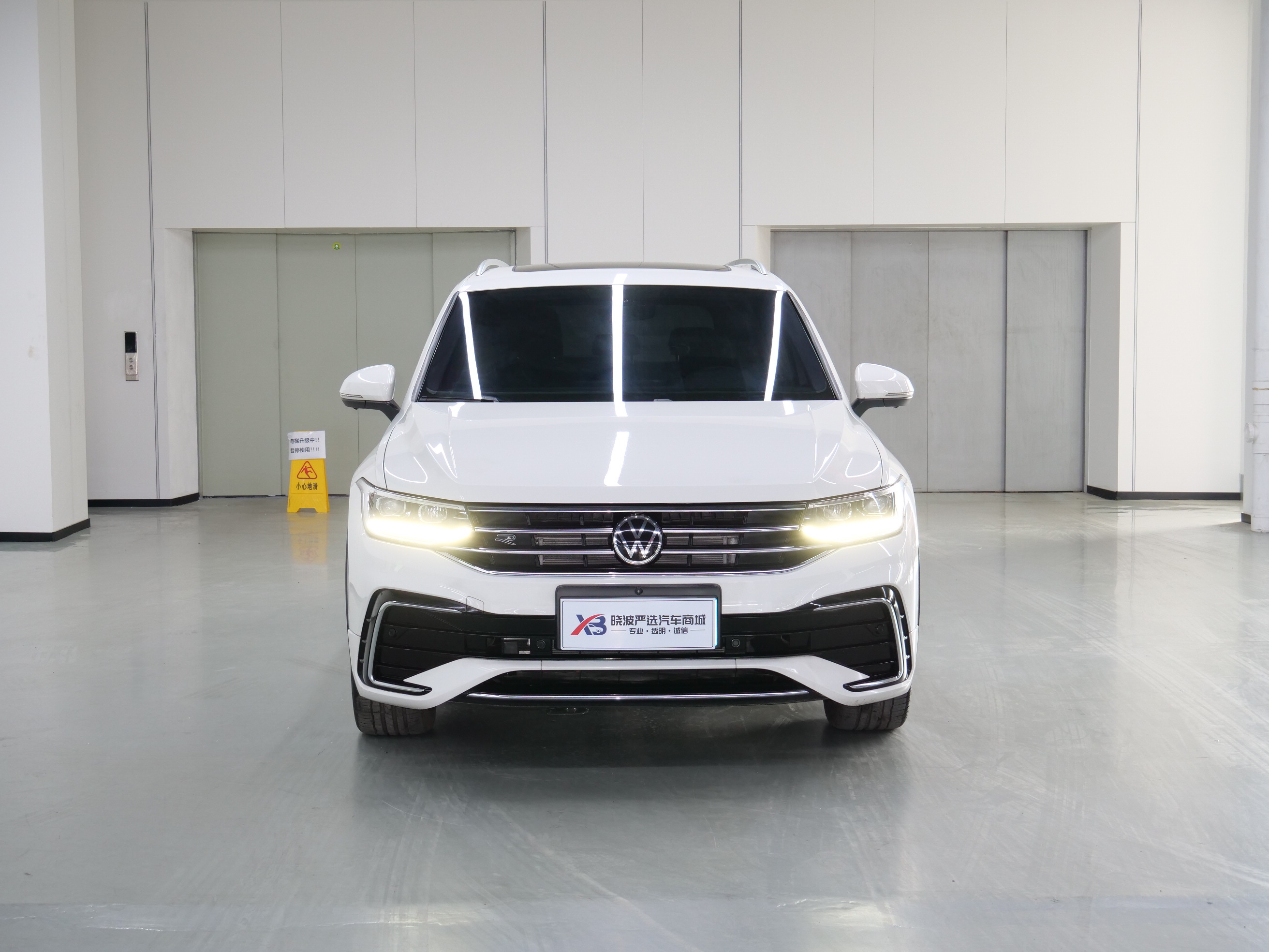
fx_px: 1833
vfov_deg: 29.1
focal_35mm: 50
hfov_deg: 38.2
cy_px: 476
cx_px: 634
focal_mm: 25
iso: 800
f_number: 4.5
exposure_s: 1/30
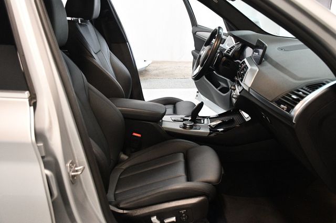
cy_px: 112
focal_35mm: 36
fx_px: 336
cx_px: 168
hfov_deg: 53.2
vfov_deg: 36.8
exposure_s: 1/80
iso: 3200
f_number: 3.8
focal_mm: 24
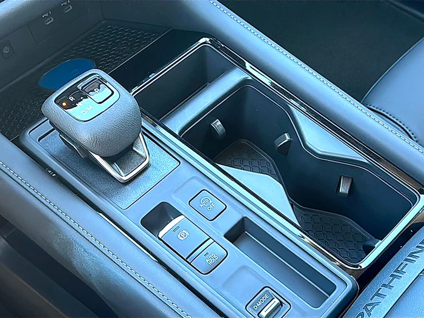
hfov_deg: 40.4
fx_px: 576
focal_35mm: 47
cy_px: 159
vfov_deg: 30.9
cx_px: 212
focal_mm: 6.86
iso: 100
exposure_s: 1/40
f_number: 1.78
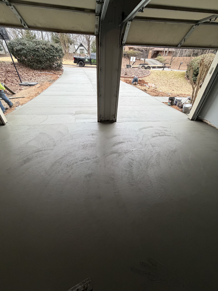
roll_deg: -2.8
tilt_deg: -34.2
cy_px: 146
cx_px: 109
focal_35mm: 14
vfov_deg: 102.1
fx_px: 118
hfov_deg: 85.7
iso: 250
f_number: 2.2
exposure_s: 1/120
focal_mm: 2.22
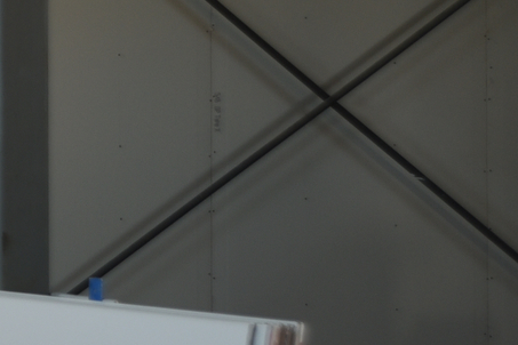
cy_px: -1
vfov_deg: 6.5
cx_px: -579
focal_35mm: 212
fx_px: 3050
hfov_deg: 9.0
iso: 250
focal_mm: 40
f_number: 3.3
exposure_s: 1/30
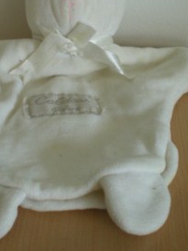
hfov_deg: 20.1
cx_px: 61
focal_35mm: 73
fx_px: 529
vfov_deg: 26.4
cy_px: 65
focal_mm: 6.3
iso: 200
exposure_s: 1/42.3
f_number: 3.1
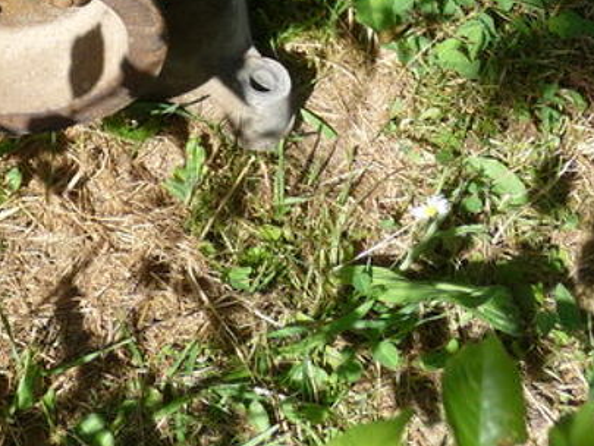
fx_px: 1922
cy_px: -335
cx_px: -114
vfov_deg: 12.2
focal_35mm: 112
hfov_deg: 16.8
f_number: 3.6
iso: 100
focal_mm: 5.6
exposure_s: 1/400
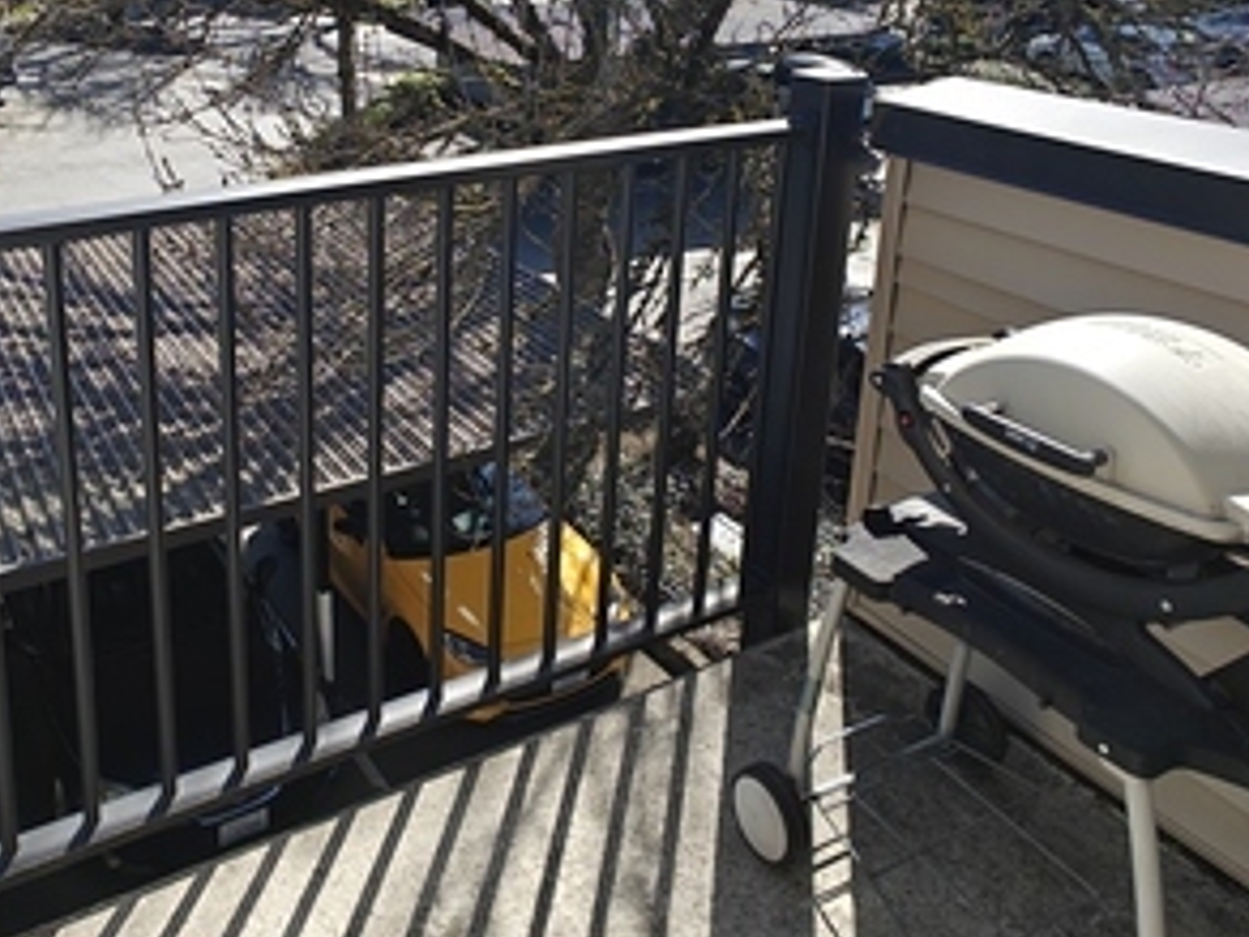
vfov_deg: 42.7
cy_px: 227
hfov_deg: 56.3
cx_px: 490
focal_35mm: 32
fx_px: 1155
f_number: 2.2
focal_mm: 2.62
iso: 80
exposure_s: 1/1002
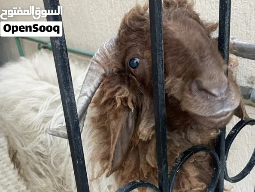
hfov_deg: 63.4
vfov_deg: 49.8
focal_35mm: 28
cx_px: 127
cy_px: 99
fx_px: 206
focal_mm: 4.2
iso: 125
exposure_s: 1/50
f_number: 1.6
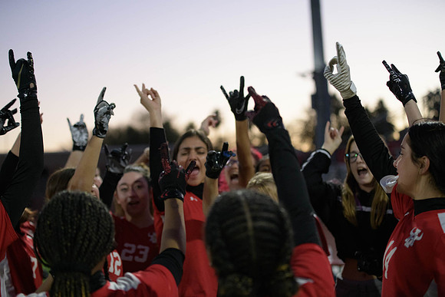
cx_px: 222
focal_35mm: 70
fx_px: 865
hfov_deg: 28.8
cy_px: 148
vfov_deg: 19.5
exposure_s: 1/640
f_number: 2.8
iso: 3200
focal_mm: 70
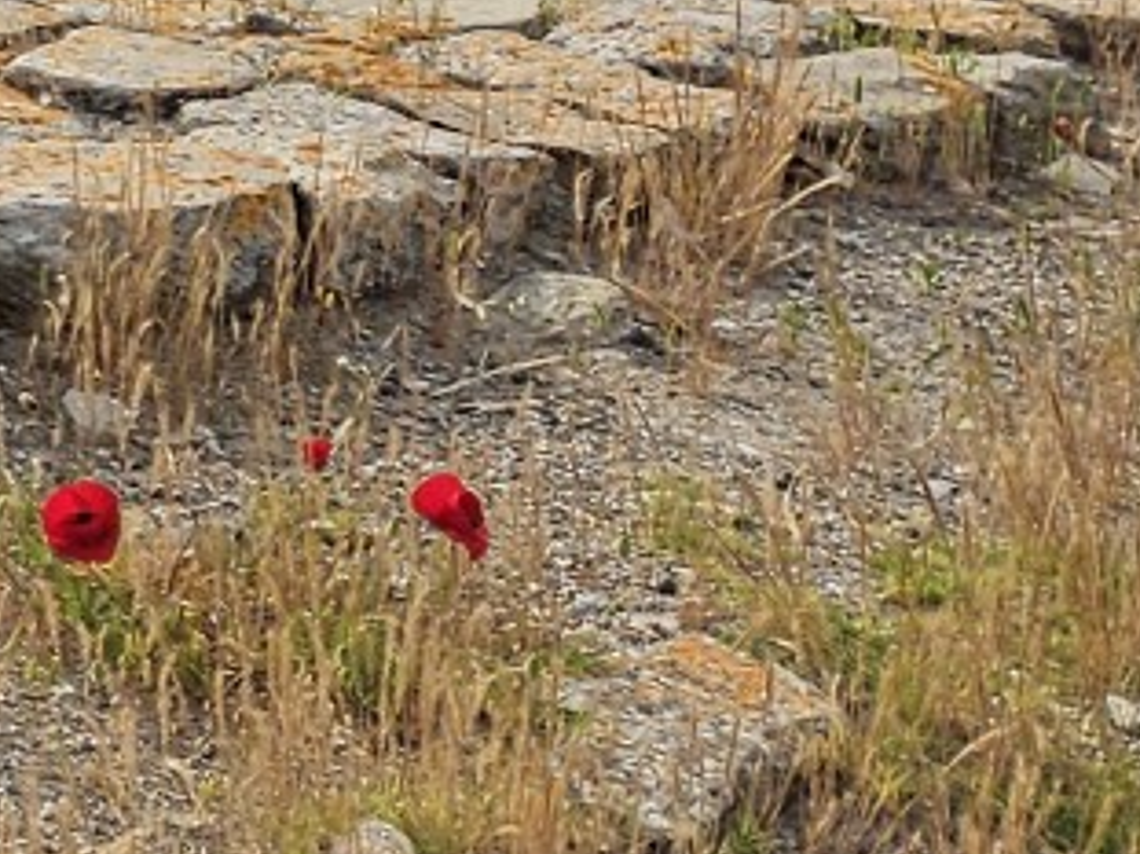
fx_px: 4872
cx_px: -2093
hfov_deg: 10.3
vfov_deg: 9.6
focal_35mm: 148
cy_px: -619
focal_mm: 5.4
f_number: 1.8
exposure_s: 1/1839
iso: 25
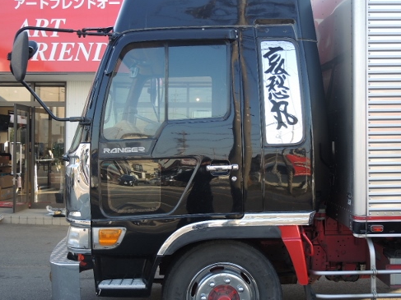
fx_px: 533
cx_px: 216
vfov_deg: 31.5
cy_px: 155
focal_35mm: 46
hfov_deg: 41.2
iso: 80
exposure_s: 1/250
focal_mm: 7.6
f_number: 2.2
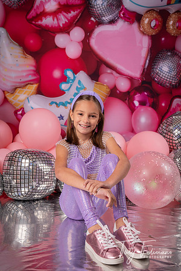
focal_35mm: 42
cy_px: 136
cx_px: 90
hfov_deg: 31.9
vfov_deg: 46.4
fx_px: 317
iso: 160
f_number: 5
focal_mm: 42
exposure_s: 1/125
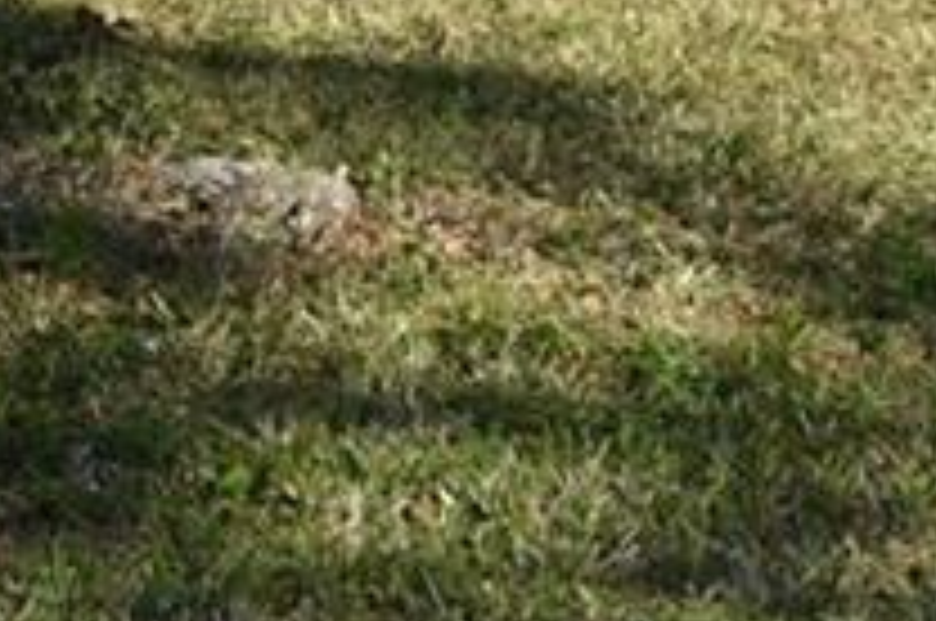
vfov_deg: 4.7
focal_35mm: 289
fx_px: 7498
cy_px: -130
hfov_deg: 7.1
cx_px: -207
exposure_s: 1/250
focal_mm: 25
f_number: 8
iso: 100
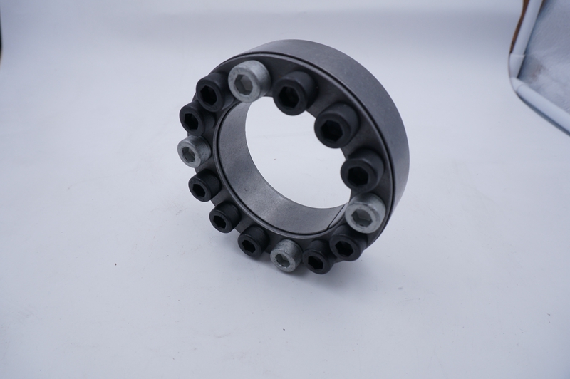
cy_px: 190
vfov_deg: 53.1
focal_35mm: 24
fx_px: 380
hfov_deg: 73.8
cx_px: 285
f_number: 8
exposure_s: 1/125
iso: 200
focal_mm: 16
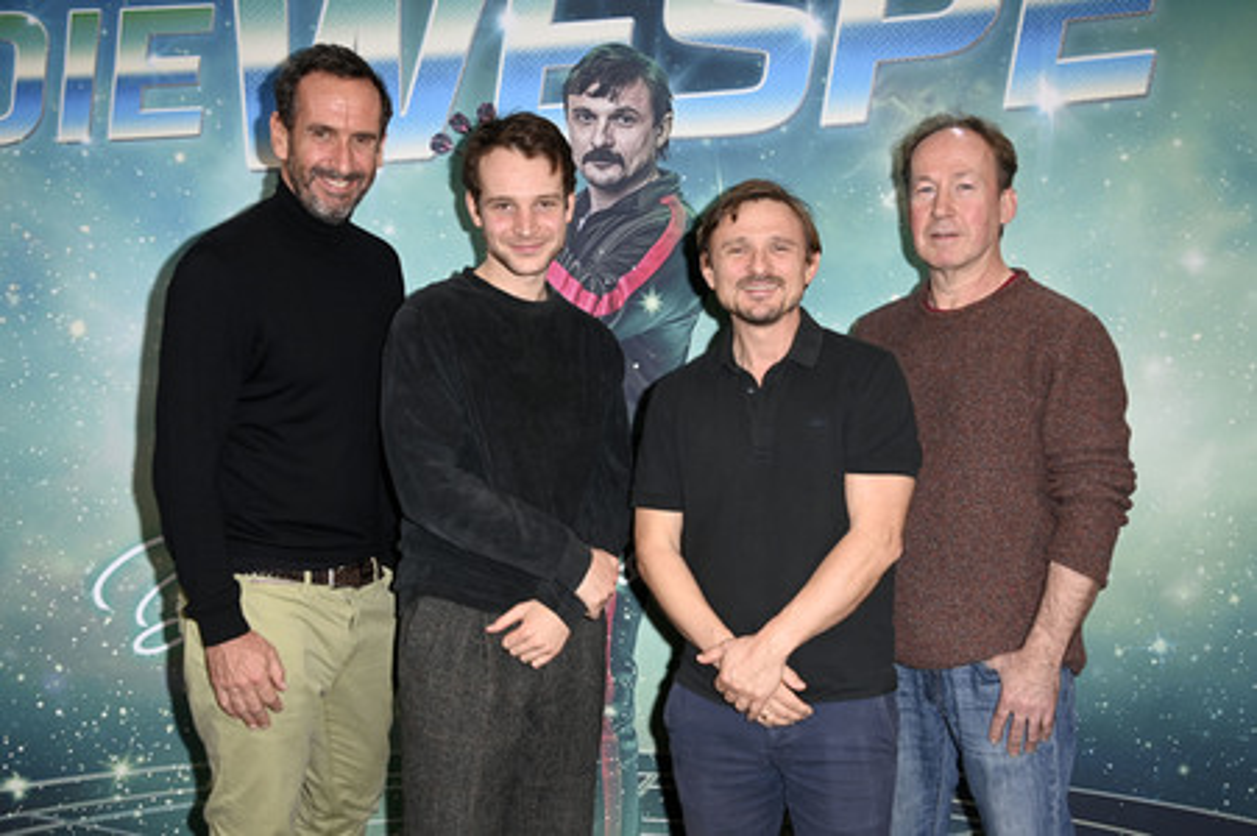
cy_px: 418
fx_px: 1570
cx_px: 628
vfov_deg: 29.8
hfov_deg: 43.6
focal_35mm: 45
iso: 500
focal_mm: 45
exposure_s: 1/250
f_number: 5.6
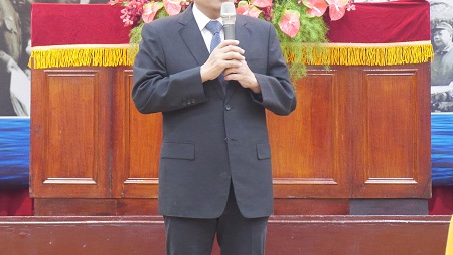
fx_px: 1729
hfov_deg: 14.9
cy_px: 130
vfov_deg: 8.4
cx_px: 201
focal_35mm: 144
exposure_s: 1/50
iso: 3200
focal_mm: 35
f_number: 2.8
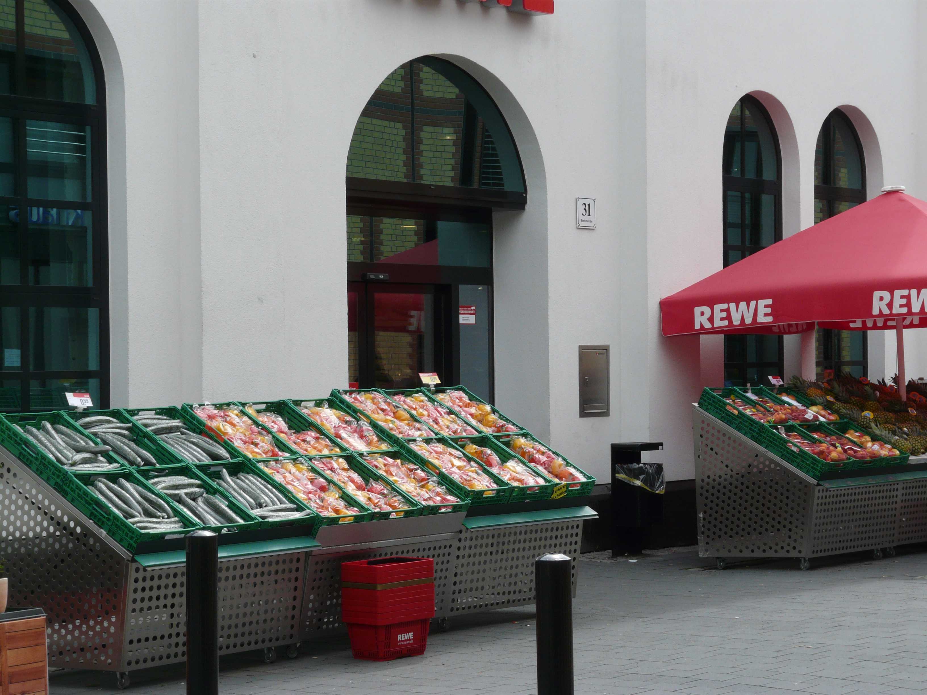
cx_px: 464
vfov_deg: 18.2
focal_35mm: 81
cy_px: 348
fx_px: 2169
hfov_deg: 24.1
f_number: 5.6
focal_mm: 13.3
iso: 100
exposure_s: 1/250
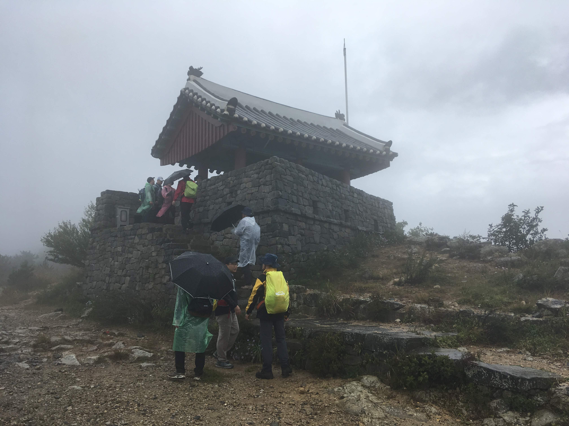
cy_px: 213
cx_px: 284
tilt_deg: +10.0
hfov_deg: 61.7
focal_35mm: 29
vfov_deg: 48.2
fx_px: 477
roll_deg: -0.6
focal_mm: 4.15
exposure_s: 1/277
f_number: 2.2
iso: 25
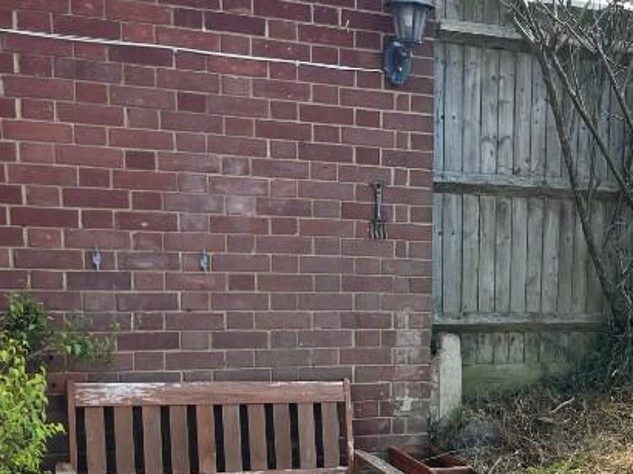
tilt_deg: -11.4
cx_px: 648
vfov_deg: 21.9
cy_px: 445
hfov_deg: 27.9
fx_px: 1188
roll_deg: -2.8
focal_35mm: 65
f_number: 1.6
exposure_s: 1/550
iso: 50
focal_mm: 5.1
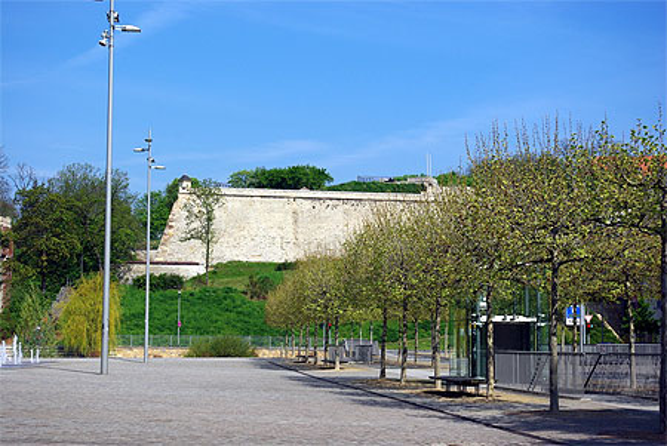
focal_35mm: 64
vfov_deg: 21.3
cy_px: 223
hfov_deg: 31.4
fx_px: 1187
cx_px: 334
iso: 100
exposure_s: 1/500
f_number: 8
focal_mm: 43
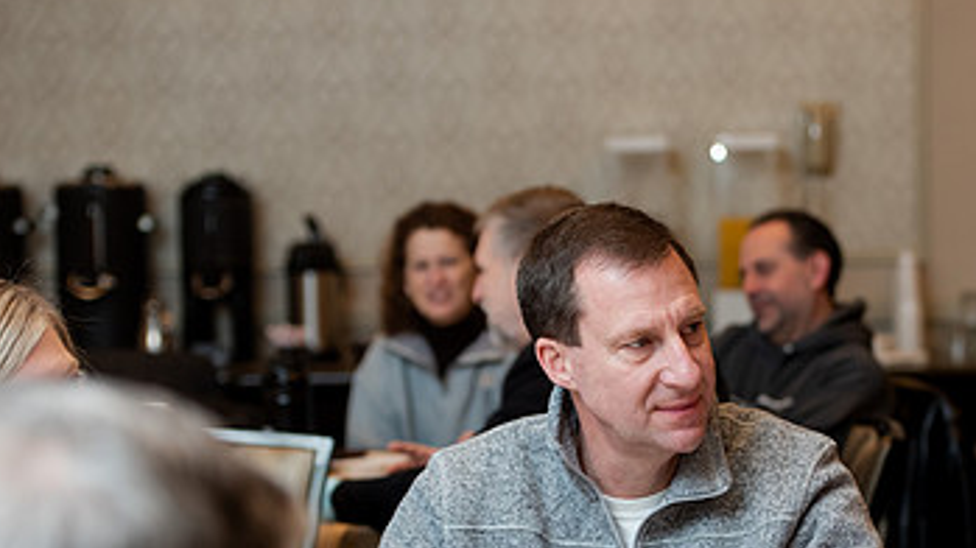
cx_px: 744
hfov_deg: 17.5
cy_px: 485
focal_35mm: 122
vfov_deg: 9.9
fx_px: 3156
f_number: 3.5
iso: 1250
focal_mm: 70
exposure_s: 1/160
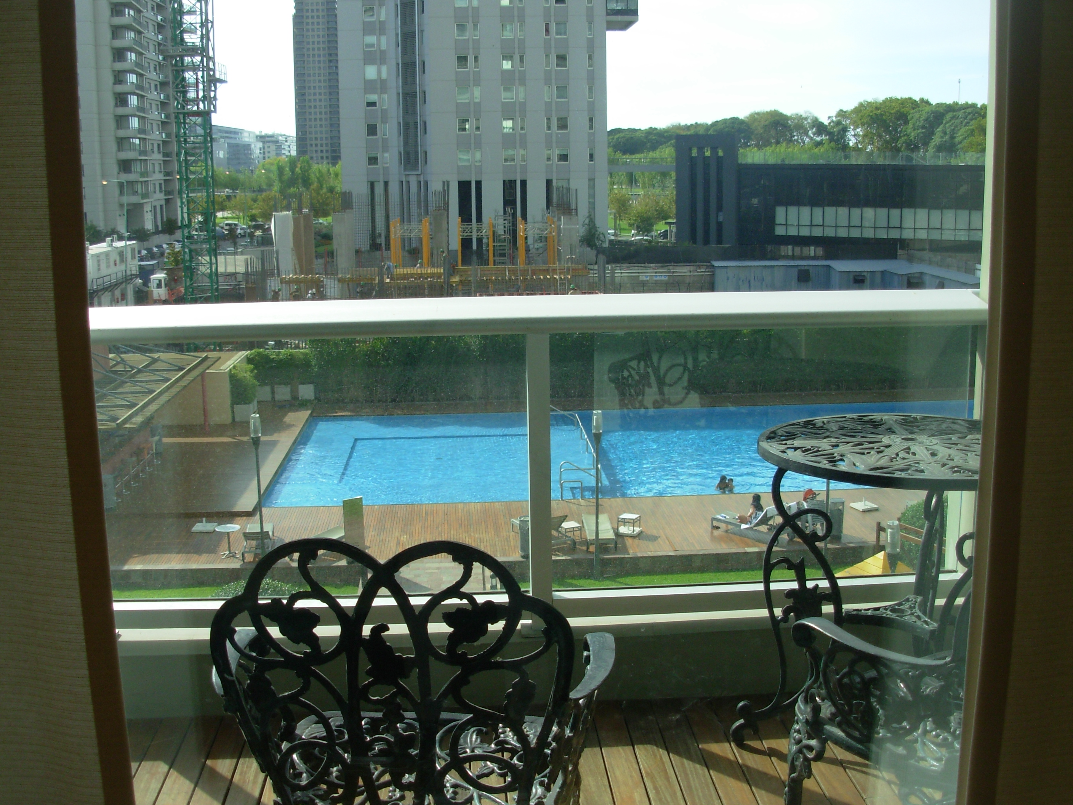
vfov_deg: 37.7
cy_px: 402
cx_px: 536
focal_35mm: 38
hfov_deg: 49.0
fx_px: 1178
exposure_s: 1/443
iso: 50
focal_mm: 6.3
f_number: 2.9
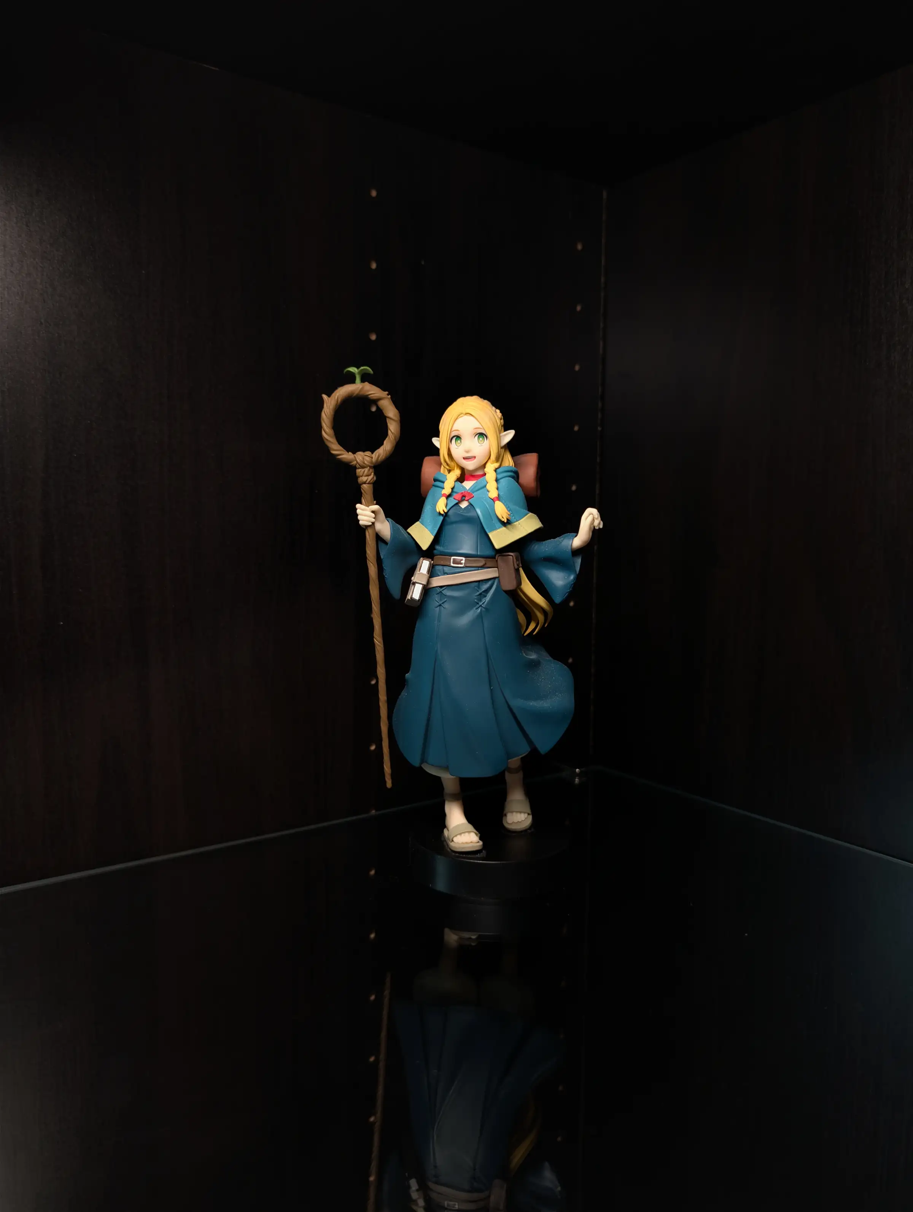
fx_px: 842
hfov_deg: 56.9
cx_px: 456
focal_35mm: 24
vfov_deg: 71.5
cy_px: 606
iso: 47
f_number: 1.68
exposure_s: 1/10.6
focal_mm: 6.9
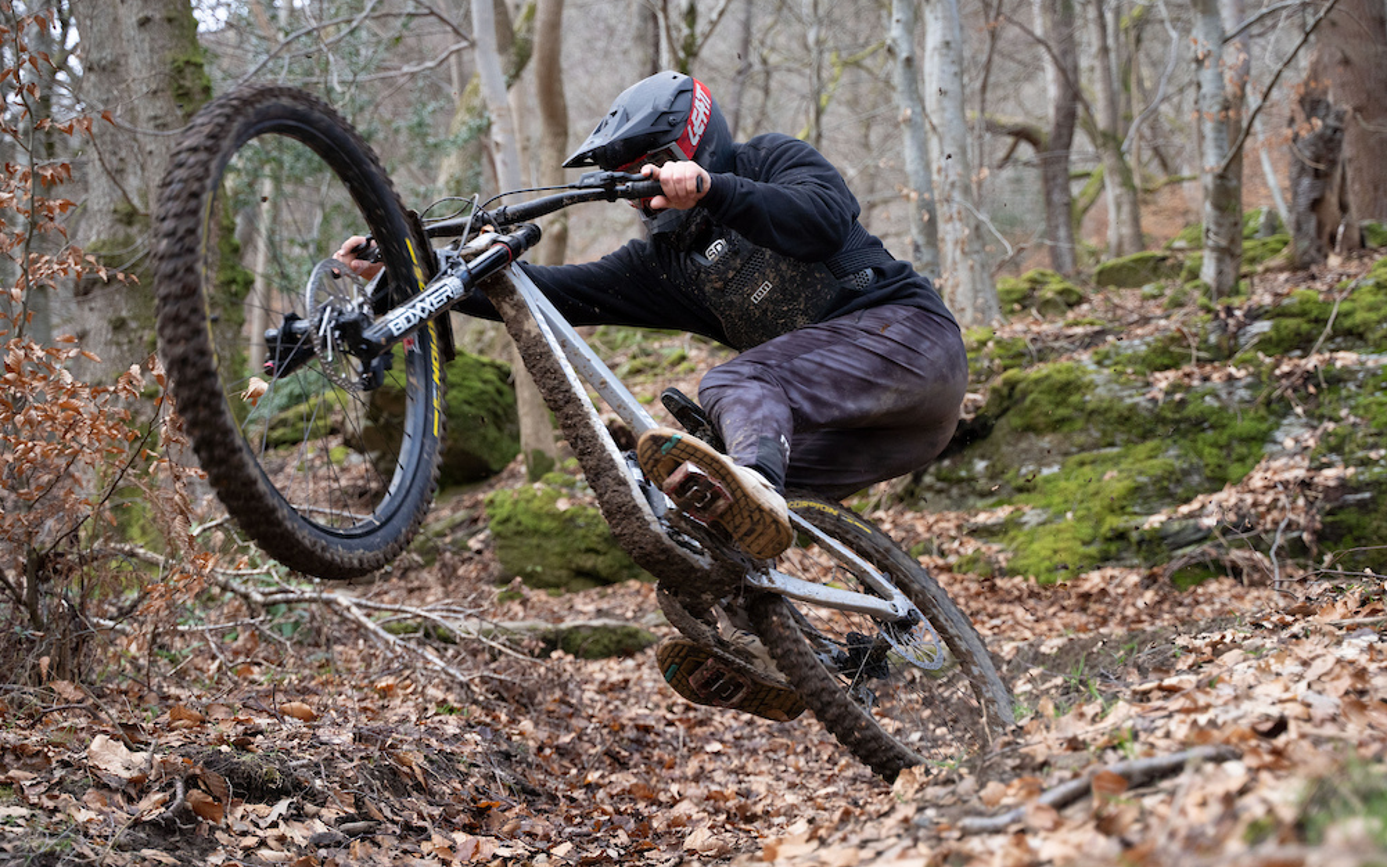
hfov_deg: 41.0
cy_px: 412
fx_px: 1853
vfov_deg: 26.3
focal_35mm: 49
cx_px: 682
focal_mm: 47
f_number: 3.2
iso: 1250
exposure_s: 1/1000
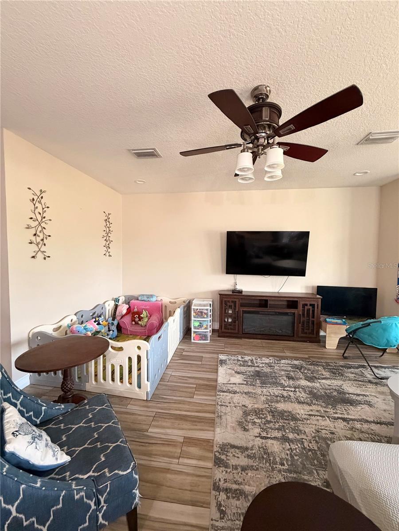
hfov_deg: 85.7
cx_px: 200
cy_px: 266
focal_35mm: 14
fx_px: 215
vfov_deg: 102.1
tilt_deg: -1.4
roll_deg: +0.0
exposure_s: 1/60
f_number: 2.2
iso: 640
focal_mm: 2.22
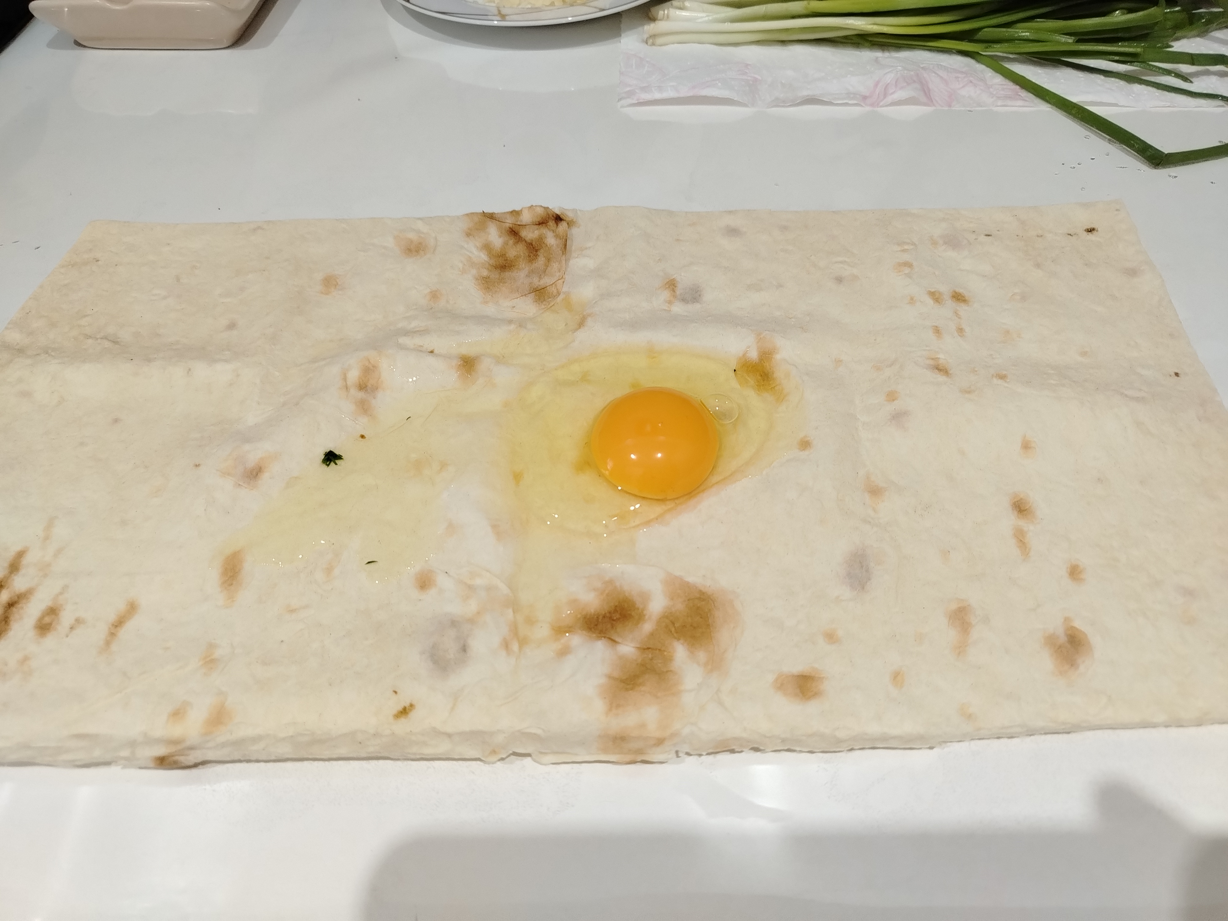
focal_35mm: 24
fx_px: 851
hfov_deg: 71.6
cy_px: 460
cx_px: 614
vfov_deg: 56.8
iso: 1197
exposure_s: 1/33.3
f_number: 1.75
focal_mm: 5.25
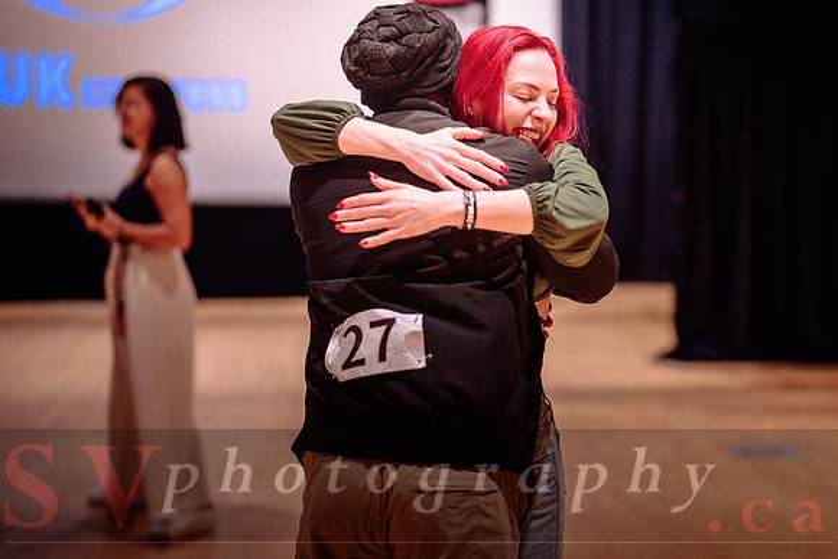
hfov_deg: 32.1
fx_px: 1449
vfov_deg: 21.8
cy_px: 211
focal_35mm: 62
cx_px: 522
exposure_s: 1/250
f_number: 1.2
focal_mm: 50
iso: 1600
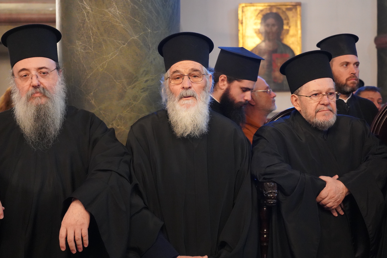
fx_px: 559
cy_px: 129
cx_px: 194
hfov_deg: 38.2
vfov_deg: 26.0
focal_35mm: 52
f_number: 4
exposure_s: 1/160
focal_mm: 52
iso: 10000
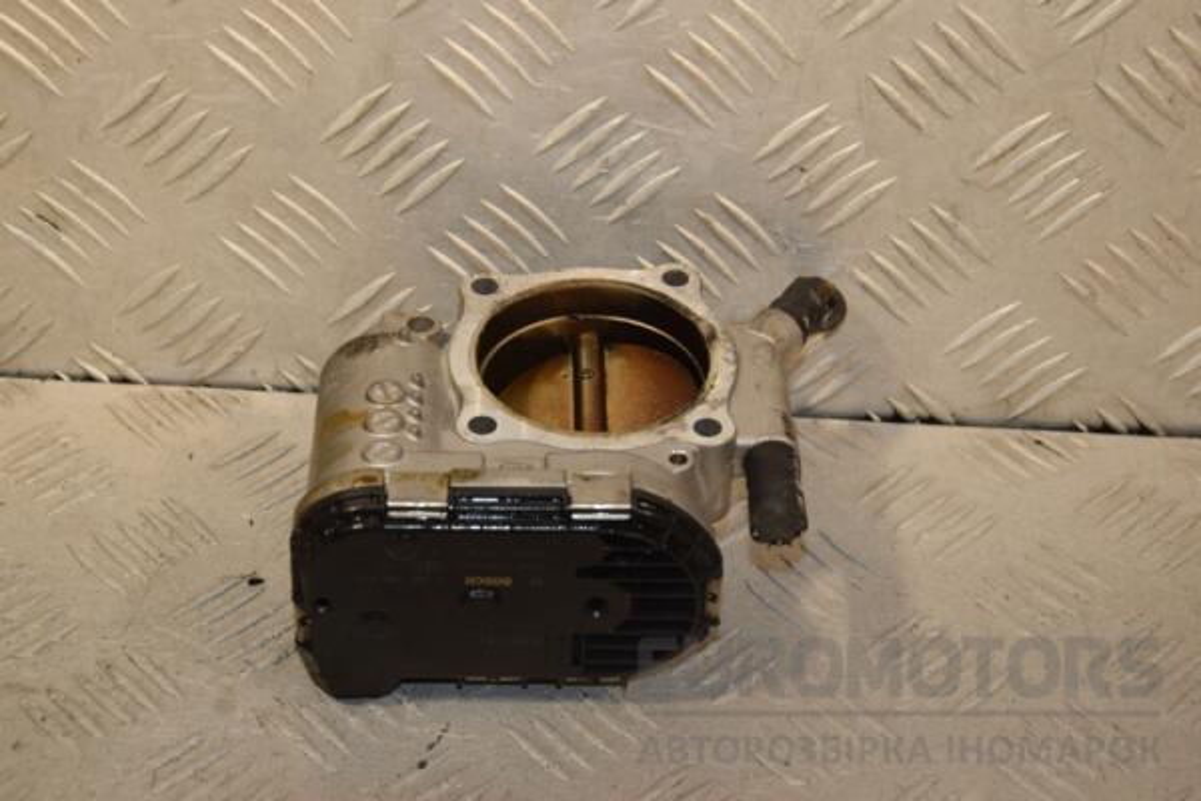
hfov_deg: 23.4
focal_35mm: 87
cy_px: 400
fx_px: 2902
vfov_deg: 15.7
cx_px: 600
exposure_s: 1/200
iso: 800
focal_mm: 58
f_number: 6.3
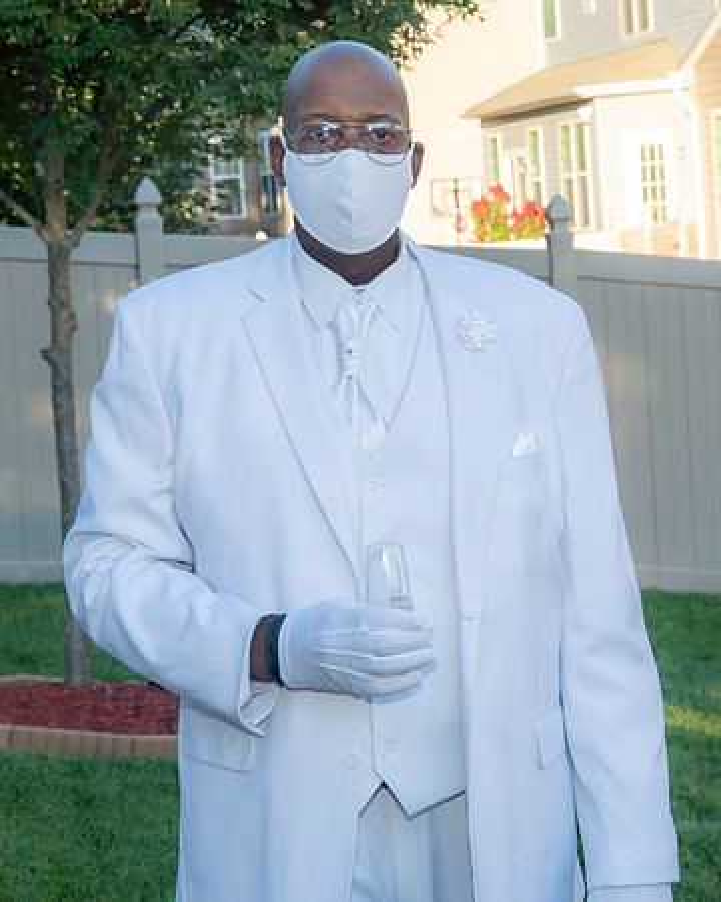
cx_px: 477
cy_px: 448
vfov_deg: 15.4
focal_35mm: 125
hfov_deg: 12.3
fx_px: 3340
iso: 400
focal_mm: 56
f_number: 8
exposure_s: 1/250
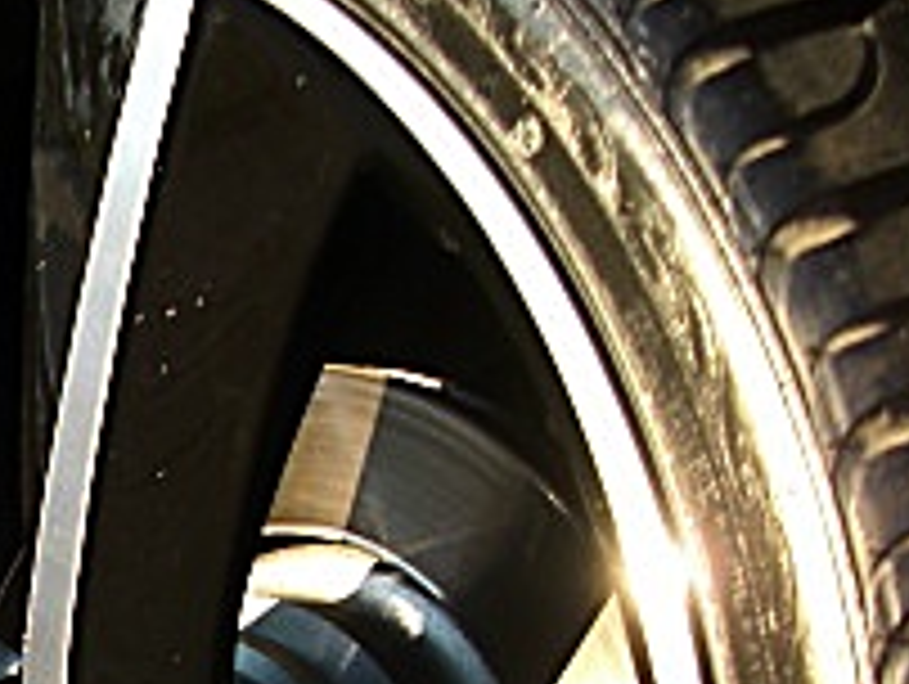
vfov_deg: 12.6
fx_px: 2997
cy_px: 886
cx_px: -396
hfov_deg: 16.0
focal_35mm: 114
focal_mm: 6.3
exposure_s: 1/100
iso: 50
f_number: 2.8
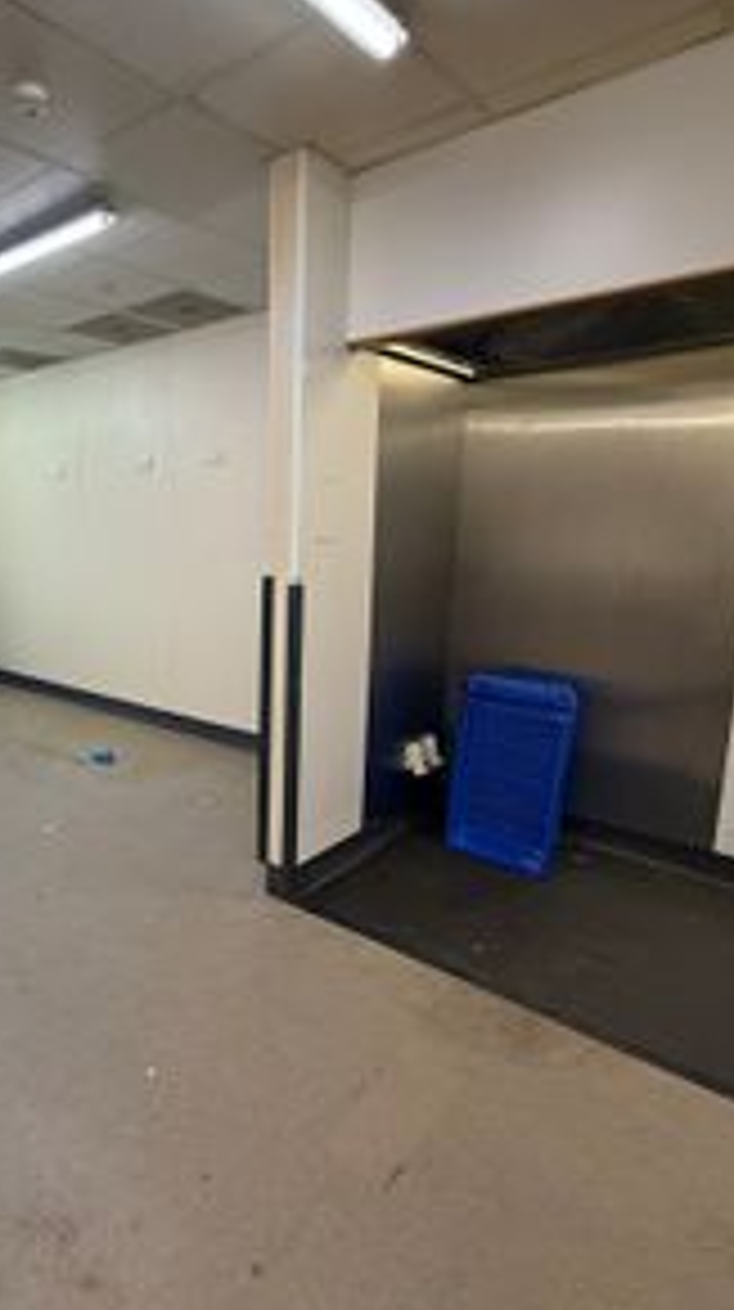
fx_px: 729
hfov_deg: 51.9
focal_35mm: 21
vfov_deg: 83.9
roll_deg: +1.2
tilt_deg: -10.2
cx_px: 216
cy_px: 662
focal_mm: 2.22
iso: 200
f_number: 2.2
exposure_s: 1/100
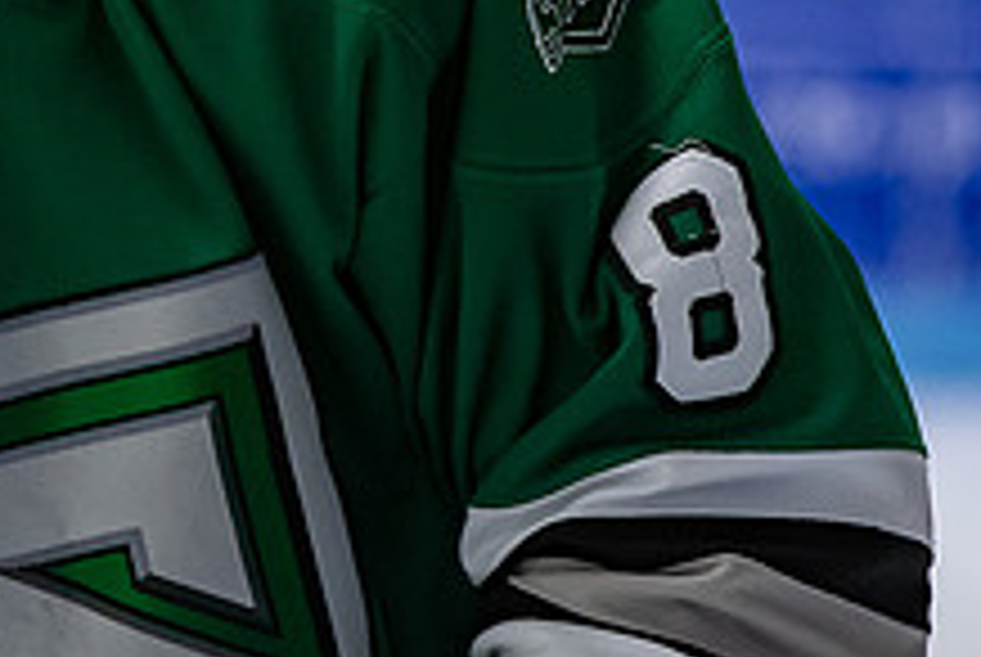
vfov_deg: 2.0
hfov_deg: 2.9
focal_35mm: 704
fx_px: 19210
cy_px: -206
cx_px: -259
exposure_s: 1/800
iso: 1600
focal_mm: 155
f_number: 2.8
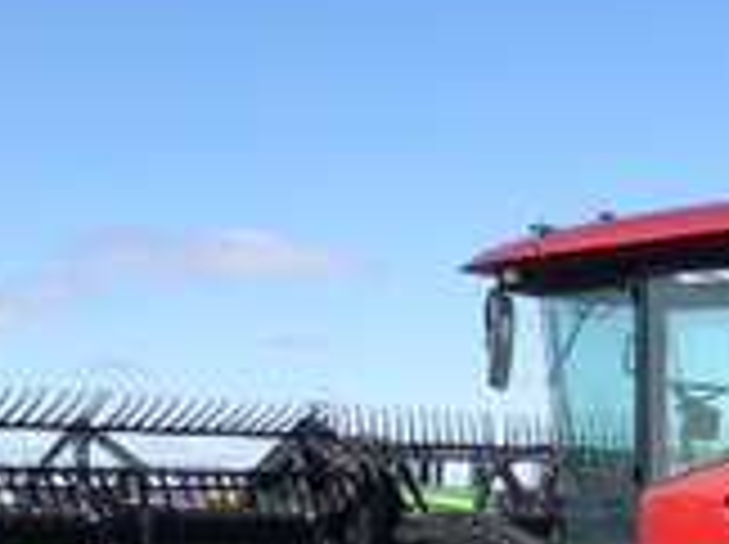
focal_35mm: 111
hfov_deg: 17.7
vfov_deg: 13.0
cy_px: 638
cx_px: 544
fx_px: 2334
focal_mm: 4.13
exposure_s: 1/1043
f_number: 2.4
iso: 50
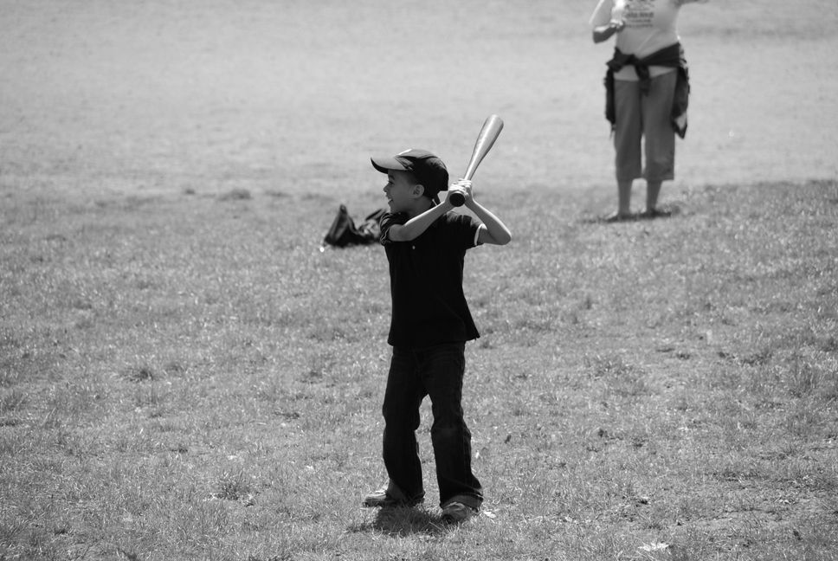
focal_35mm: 300
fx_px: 6992
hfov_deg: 6.9
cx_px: 419
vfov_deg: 4.6
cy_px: 280
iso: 100
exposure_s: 1/200
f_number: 6.3
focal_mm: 200
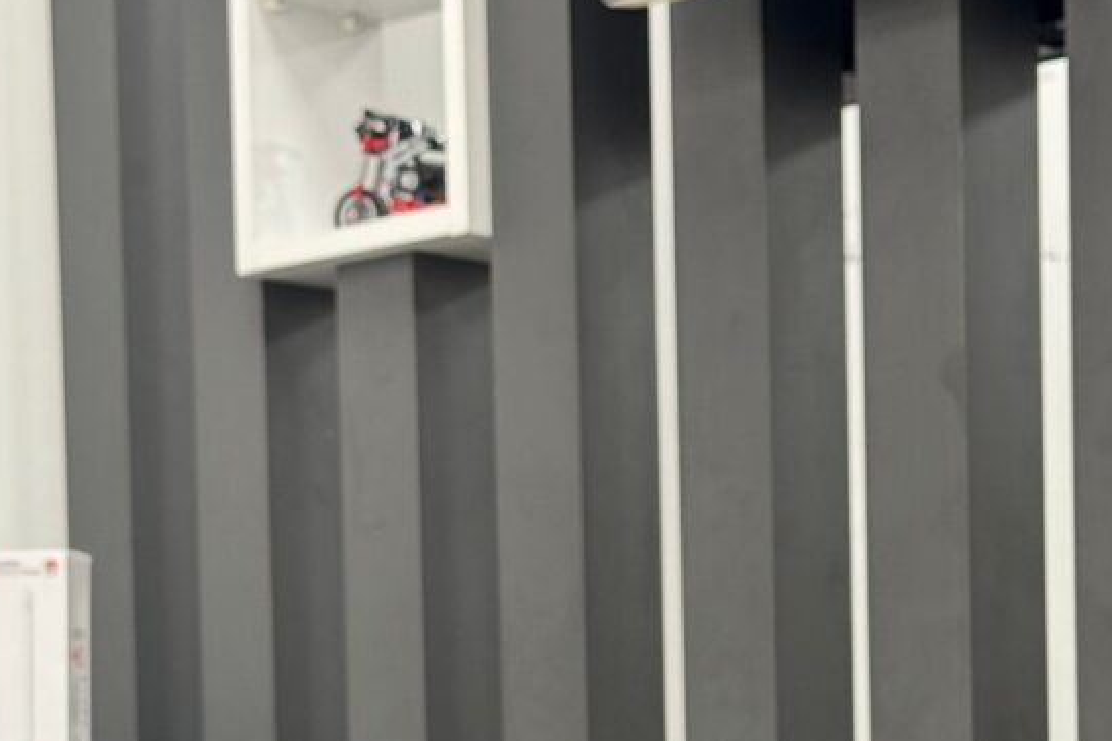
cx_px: 679
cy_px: 906
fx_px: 3397
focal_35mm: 110
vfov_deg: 12.1
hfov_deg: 18.6
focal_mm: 6.76
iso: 200
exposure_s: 1/50
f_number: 1.78
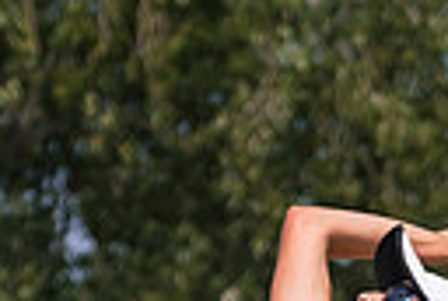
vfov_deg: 2.7
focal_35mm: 505
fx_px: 6299
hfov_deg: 4.1
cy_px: 721
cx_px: 242
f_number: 4
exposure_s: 1/2500
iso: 200
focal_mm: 96
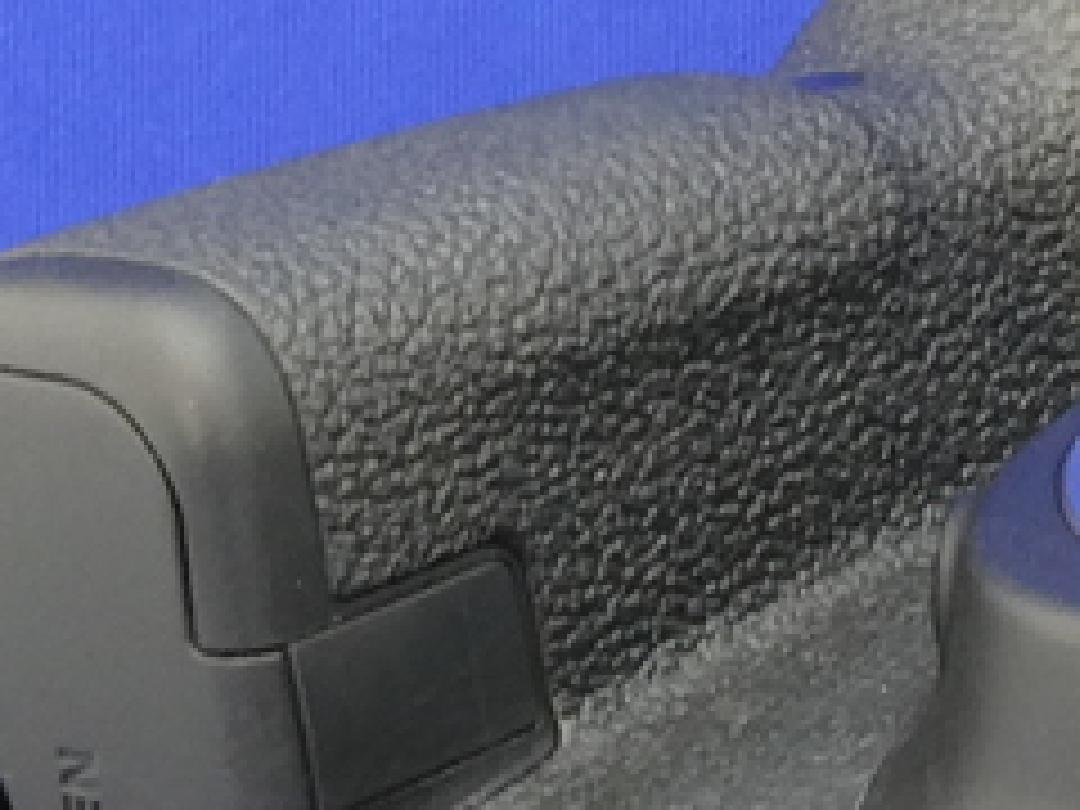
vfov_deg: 8.5
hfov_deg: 10.9
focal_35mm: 175
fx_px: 5460
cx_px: 1521
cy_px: 738
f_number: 8
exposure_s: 1
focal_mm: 6.3
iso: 200
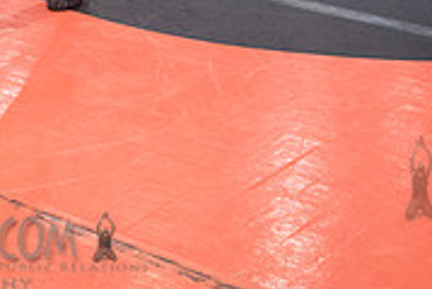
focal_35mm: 114
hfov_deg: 17.3
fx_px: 1370
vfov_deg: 11.5
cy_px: -172
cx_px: -48
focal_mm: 35
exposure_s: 1/320
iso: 8000
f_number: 4
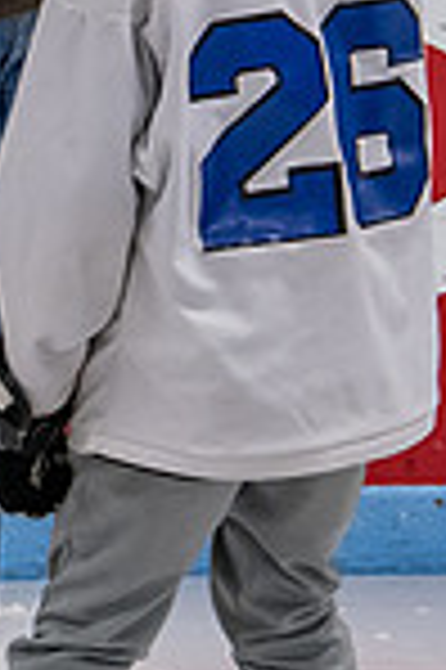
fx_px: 6146
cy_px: -258
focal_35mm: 330
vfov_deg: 6.2
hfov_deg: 4.2
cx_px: 34
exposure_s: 1/250
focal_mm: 46
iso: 1250
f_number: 4.5
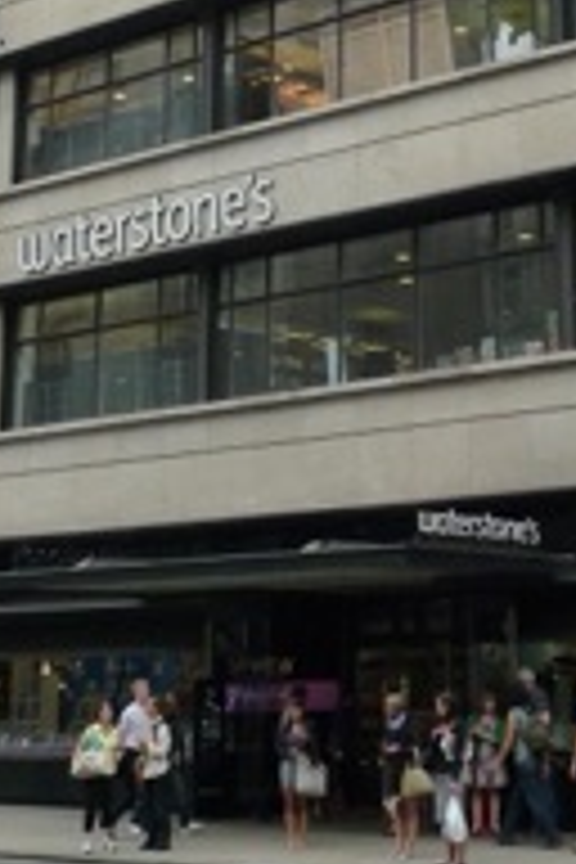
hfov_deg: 17.2
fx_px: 1872
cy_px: -153
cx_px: 540
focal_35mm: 78
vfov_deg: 23.8
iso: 125
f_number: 2.8
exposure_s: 1/320
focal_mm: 6.3
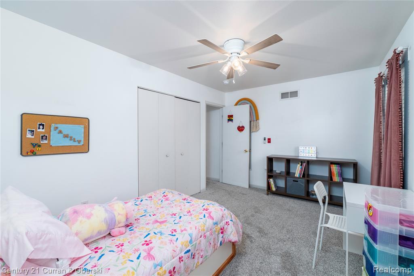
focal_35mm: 15
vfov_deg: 77.3
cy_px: 138
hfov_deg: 100.4
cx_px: 207
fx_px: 172
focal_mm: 10
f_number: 6.4
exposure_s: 1/125
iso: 800
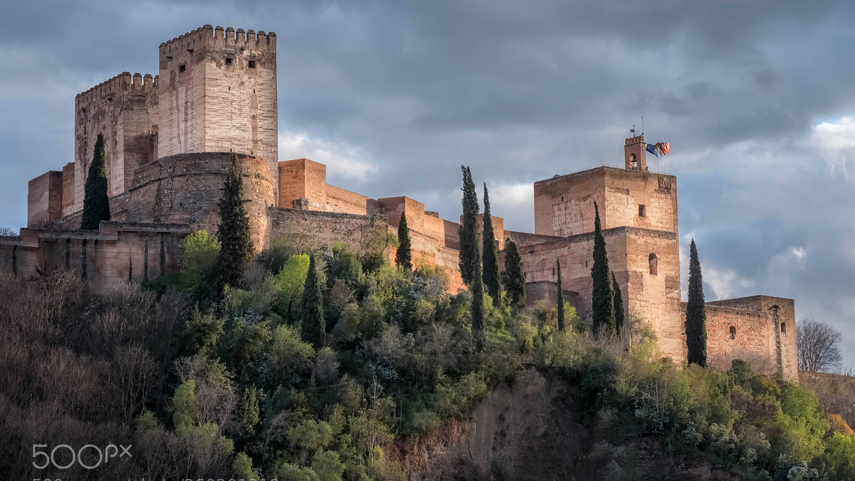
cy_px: 241
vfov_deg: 11.6
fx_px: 2358
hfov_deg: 20.6
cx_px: 428
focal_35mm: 104
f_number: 7.1
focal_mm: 66.2
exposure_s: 1/110
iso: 500
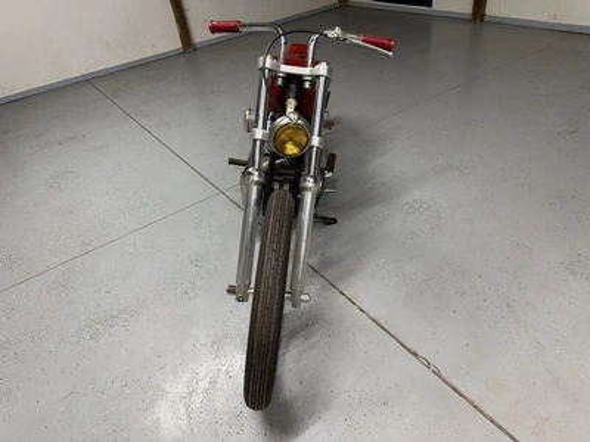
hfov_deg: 71.6
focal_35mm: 24
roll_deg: +9.5
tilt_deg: -37.0
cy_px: 221
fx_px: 409
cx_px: 295
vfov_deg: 56.8
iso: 200
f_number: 1.78
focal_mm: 6.76
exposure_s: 1/60
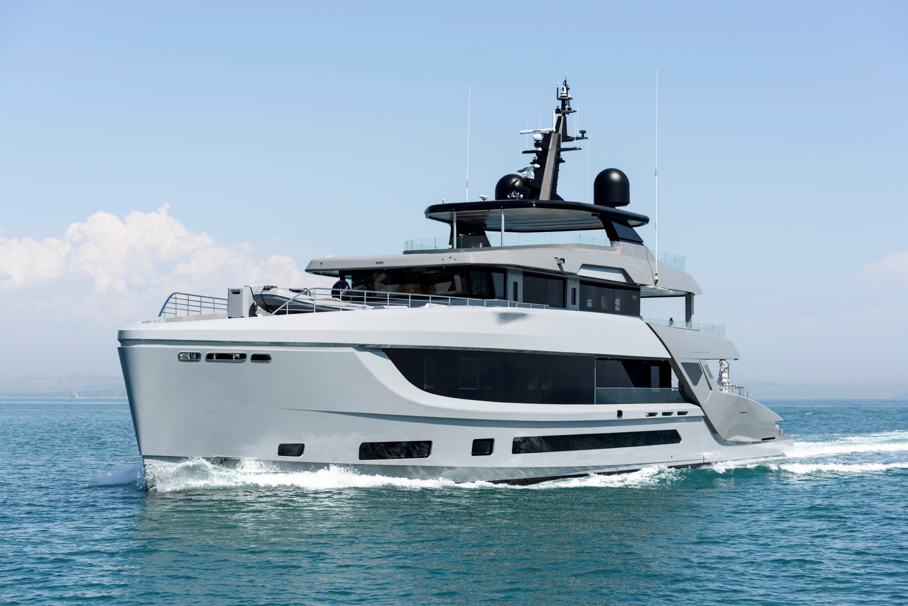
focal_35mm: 70
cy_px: 303
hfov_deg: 28.8
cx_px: 454
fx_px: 1766
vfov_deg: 19.5
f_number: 7.1
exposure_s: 1/1000
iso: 200
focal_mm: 70
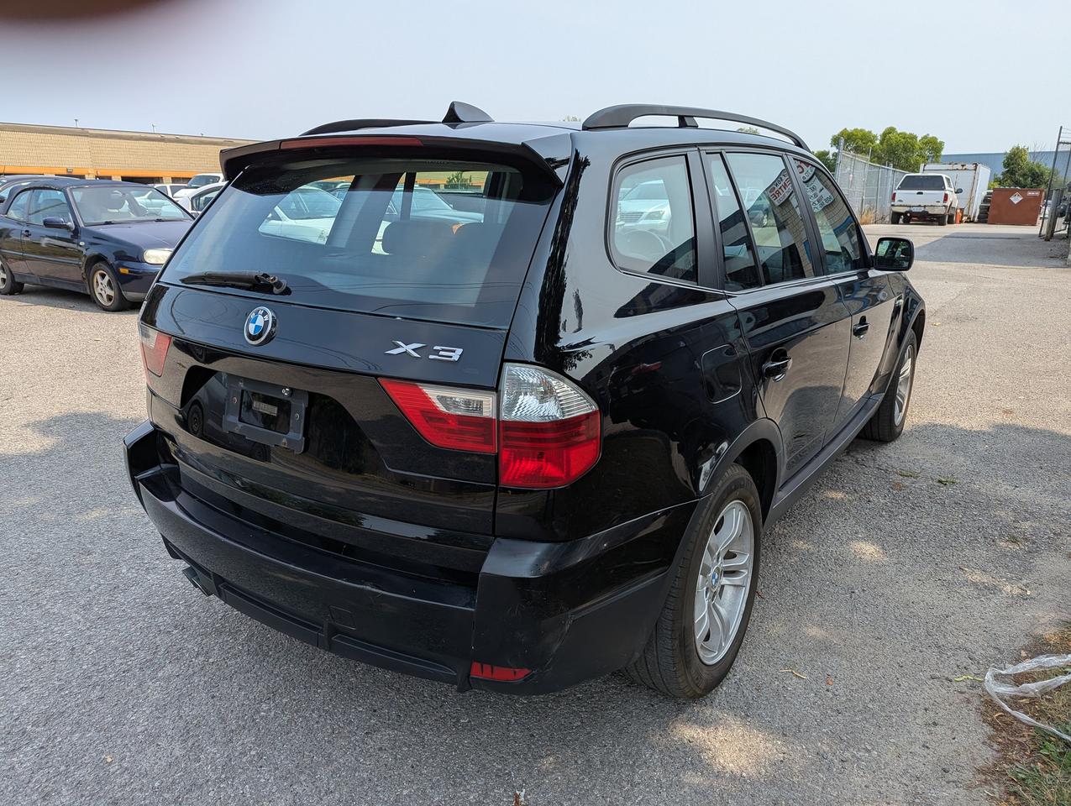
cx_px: 536
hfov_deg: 71.5
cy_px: 403
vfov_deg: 56.9
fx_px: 744
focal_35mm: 24
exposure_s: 1/1471
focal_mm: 6.81
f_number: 1.85
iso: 48
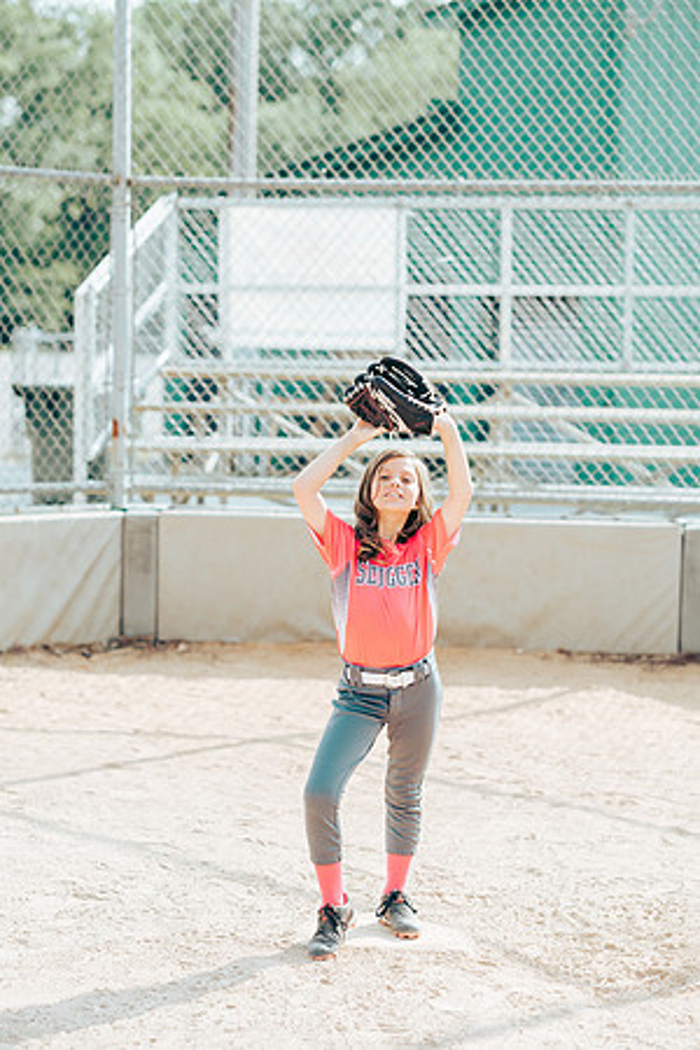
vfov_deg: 23.9
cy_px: 525
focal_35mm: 85
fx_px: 2479
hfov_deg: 16.1
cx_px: 350
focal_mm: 85
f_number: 2.8
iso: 160
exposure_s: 1/1250
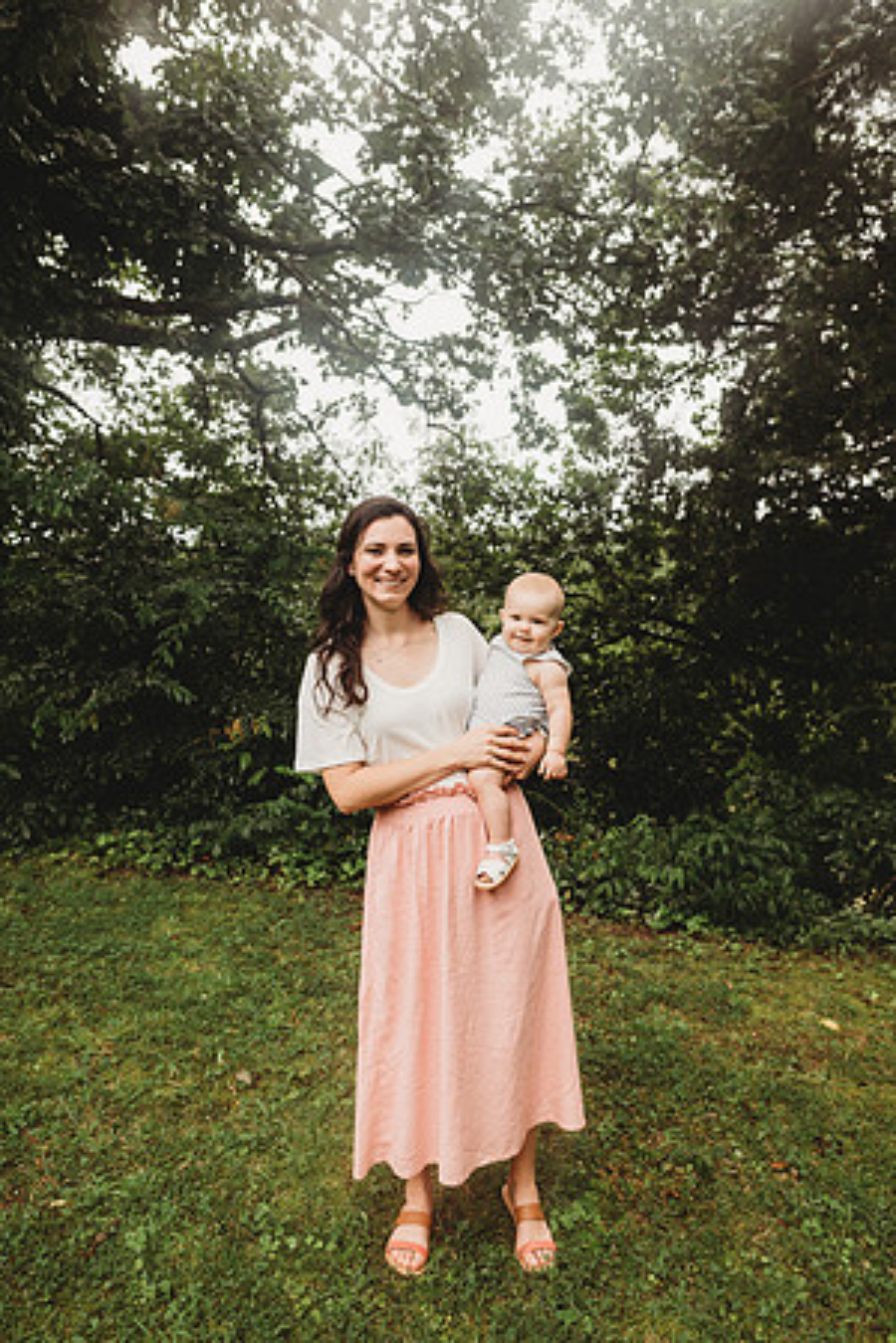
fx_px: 896
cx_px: 448
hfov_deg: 53.1
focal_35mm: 24
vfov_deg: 73.7
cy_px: 672
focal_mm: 24
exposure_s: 1/160
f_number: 3.5
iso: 400
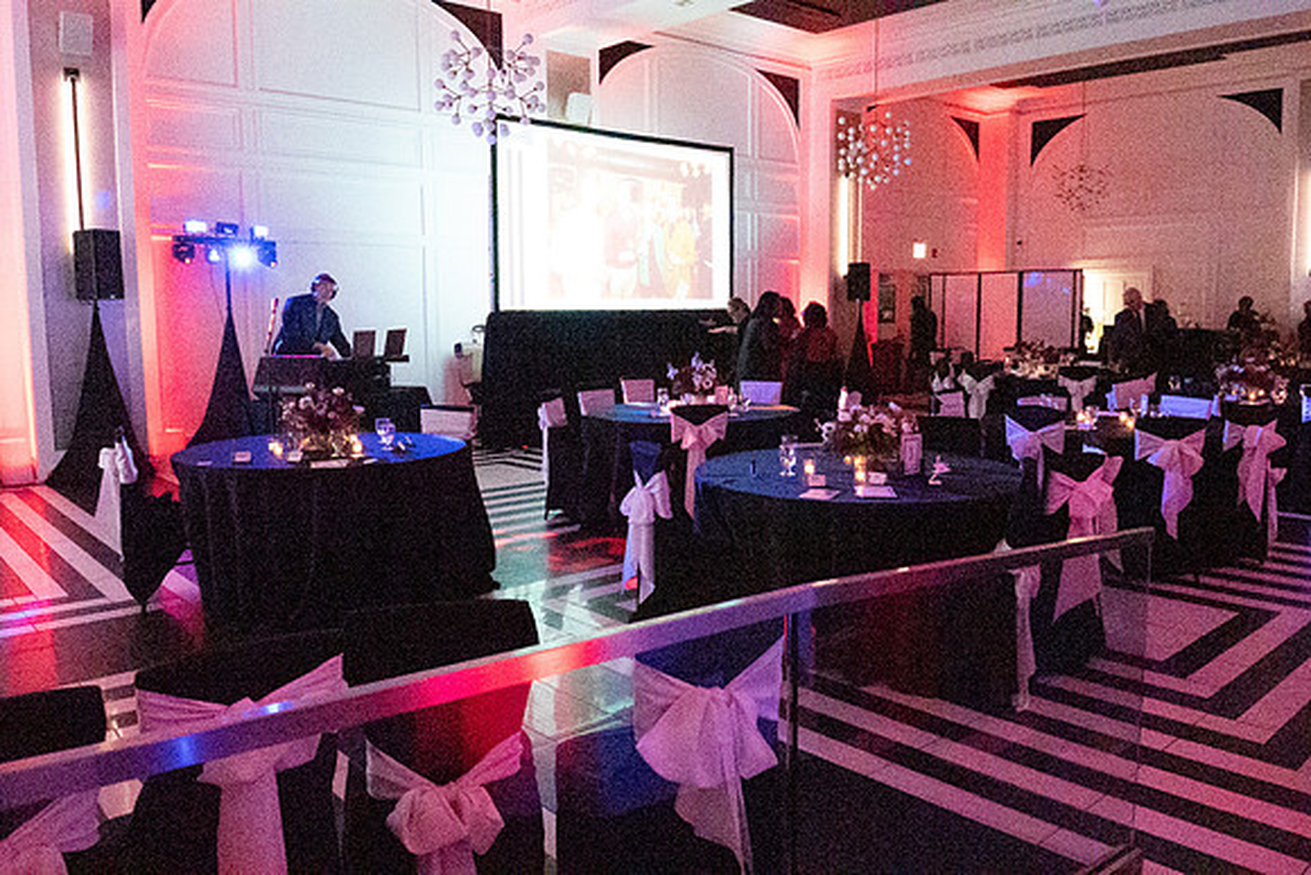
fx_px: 983
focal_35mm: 27
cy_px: 438
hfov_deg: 67.4
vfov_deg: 48.0
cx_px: 656
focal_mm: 18
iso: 64508
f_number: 6.3
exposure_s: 1/125
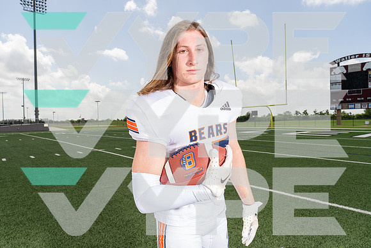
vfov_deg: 51.3
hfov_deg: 71.5
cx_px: 186
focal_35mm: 25
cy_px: 124
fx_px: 258
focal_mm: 25
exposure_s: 1/250
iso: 100
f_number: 8
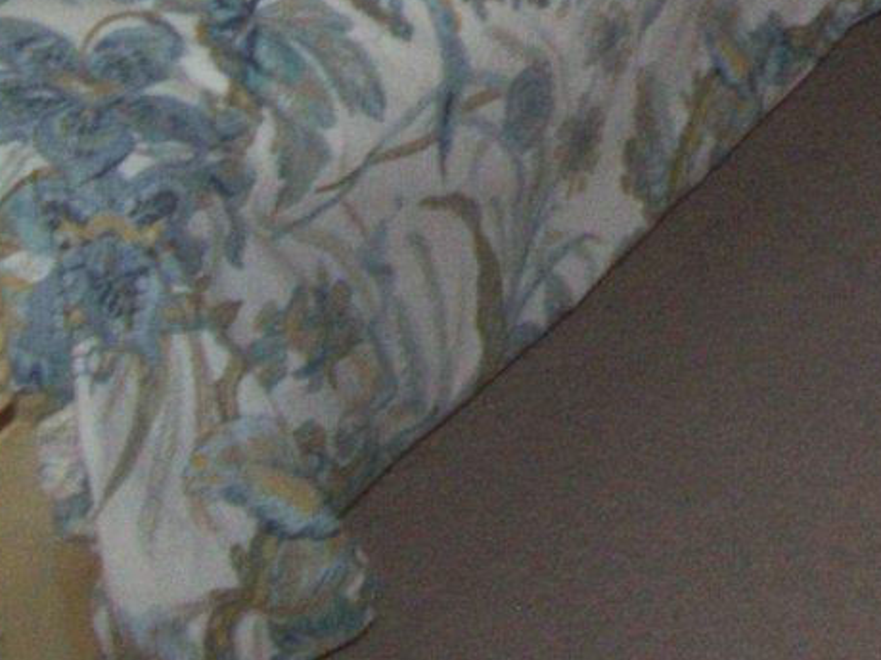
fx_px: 3130
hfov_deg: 15.0
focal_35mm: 123
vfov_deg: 11.5
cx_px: 1258
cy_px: -381
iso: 140
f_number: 2.7
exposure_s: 1/112
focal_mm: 5.6
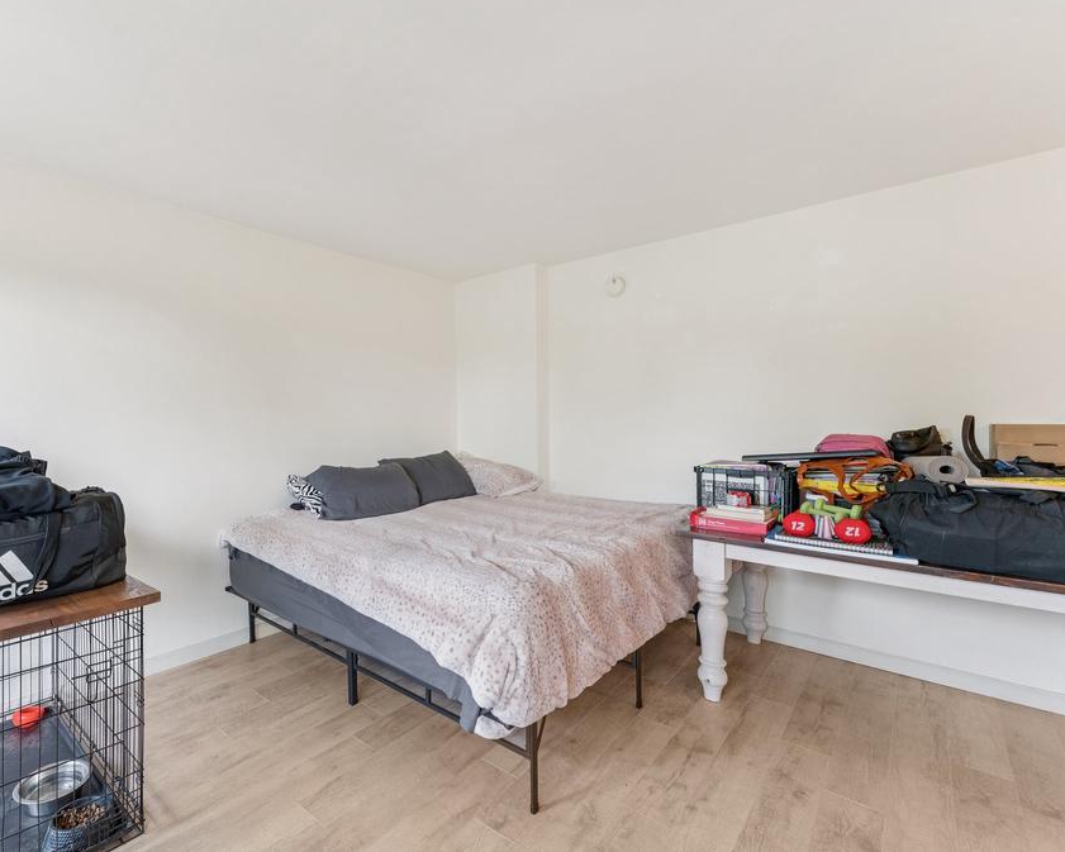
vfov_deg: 80.4
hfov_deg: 91.8
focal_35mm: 16
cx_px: 423
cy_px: 420
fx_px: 504
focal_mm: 14
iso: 250
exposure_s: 1/5
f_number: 9
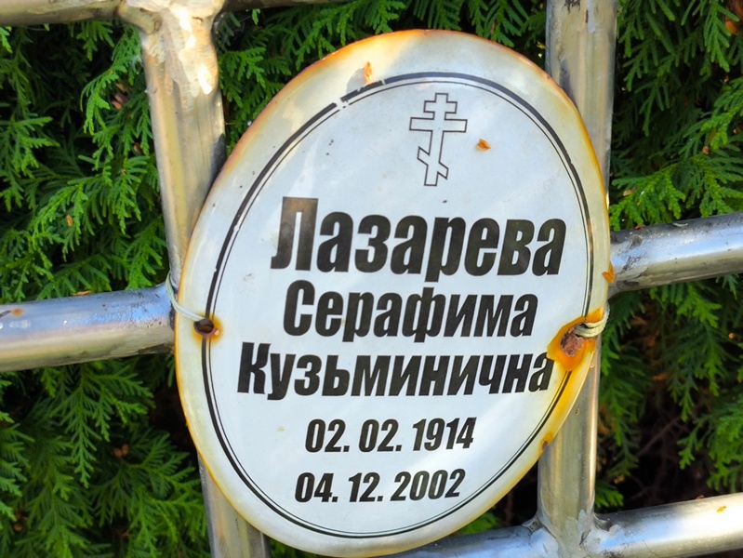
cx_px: 372
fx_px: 1074
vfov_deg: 29.1
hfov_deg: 38.2
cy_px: 279
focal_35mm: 50
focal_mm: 4.71
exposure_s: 1/187
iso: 50
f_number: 1.7
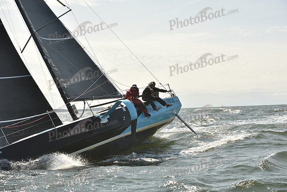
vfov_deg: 19.5
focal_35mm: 70
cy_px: 96
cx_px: 144
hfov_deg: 28.8
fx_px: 558
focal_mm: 70
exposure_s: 1/800
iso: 250
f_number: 9
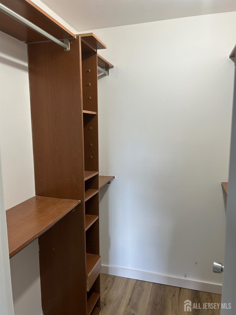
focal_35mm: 26
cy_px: 158
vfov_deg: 67.3
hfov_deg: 53.1
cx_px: 118
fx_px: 236
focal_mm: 5.7
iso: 100
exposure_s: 1/60
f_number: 1.5
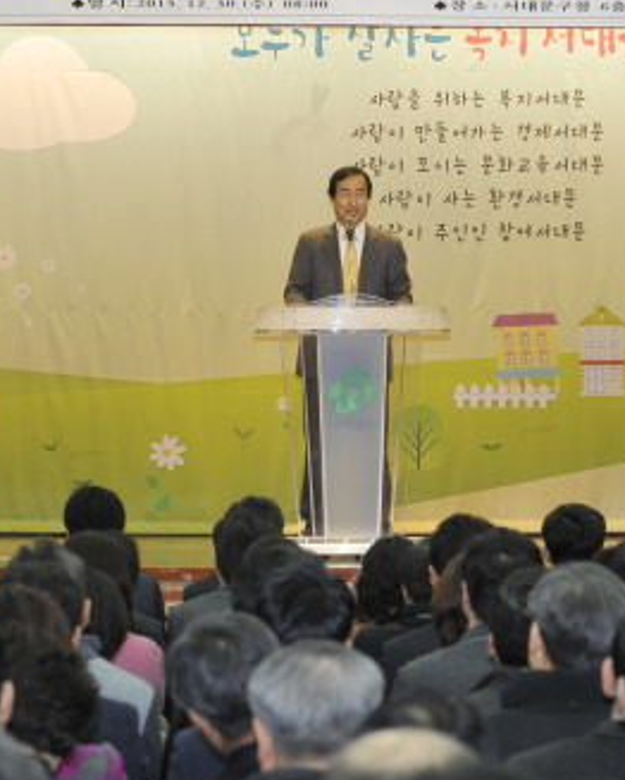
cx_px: 367
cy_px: 374
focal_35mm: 177
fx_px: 4089
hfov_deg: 8.7
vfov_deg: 10.9
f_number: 6.3
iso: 1000
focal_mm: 95
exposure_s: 1/80
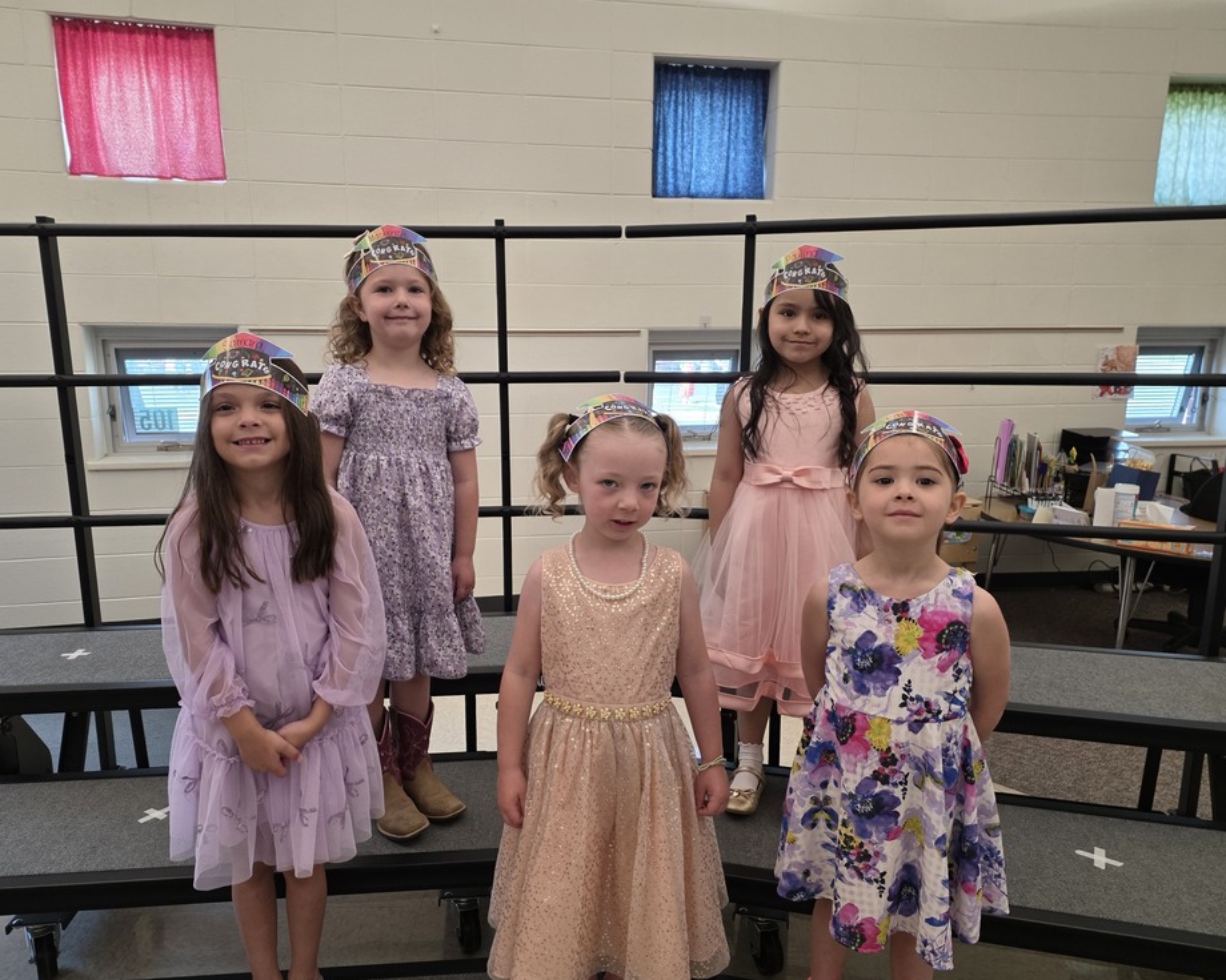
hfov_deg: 68.0
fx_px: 907
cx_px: 568
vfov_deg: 56.8
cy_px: 510
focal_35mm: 25
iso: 160
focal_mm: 6.3
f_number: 1.7
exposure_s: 1/180
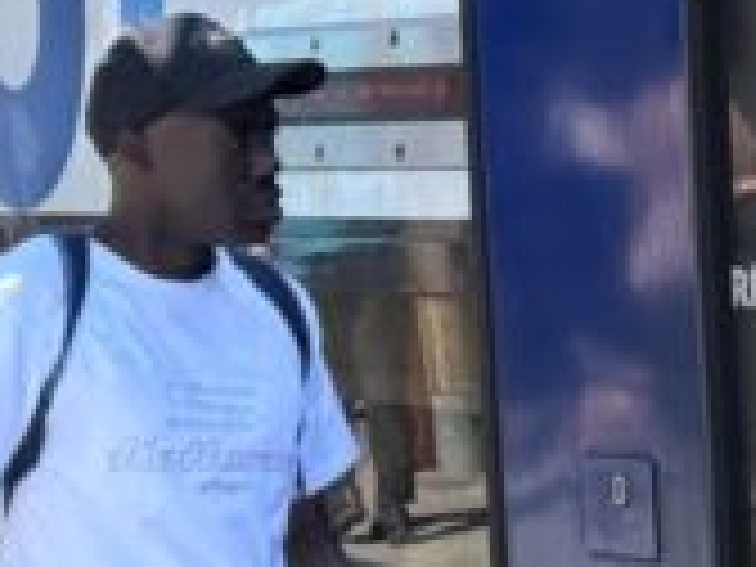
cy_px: 220
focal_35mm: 219
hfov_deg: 8.7
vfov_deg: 6.8
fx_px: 4783
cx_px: -554
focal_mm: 6.76
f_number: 1.78
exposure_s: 1/2146
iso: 80
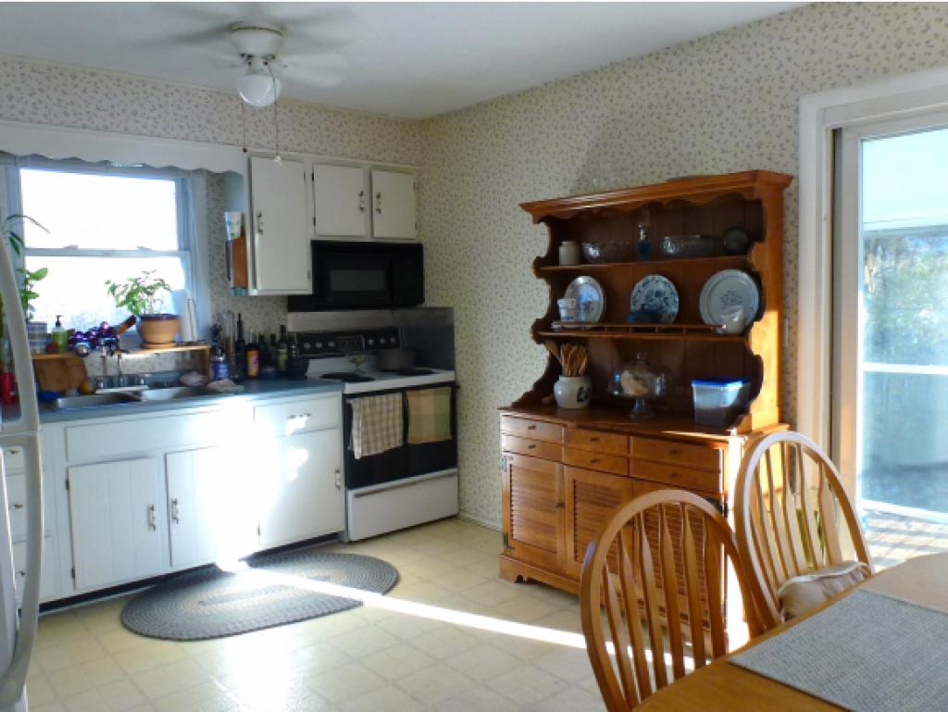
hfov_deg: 67.3
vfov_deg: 53.1
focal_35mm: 26
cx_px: 474
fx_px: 712
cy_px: 356
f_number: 3.4
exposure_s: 1/60
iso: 200
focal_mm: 4.7
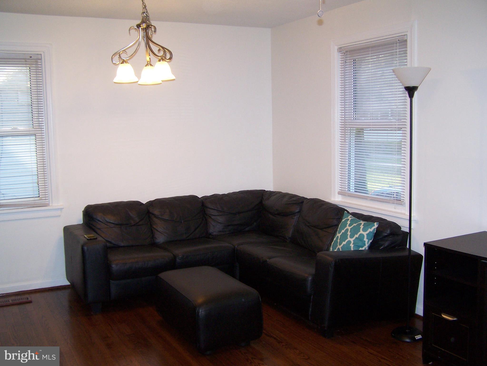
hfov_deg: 49.0
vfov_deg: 37.7
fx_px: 535
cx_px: 244
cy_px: 183
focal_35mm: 38
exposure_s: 1/60
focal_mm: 6.3
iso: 140
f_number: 2.8
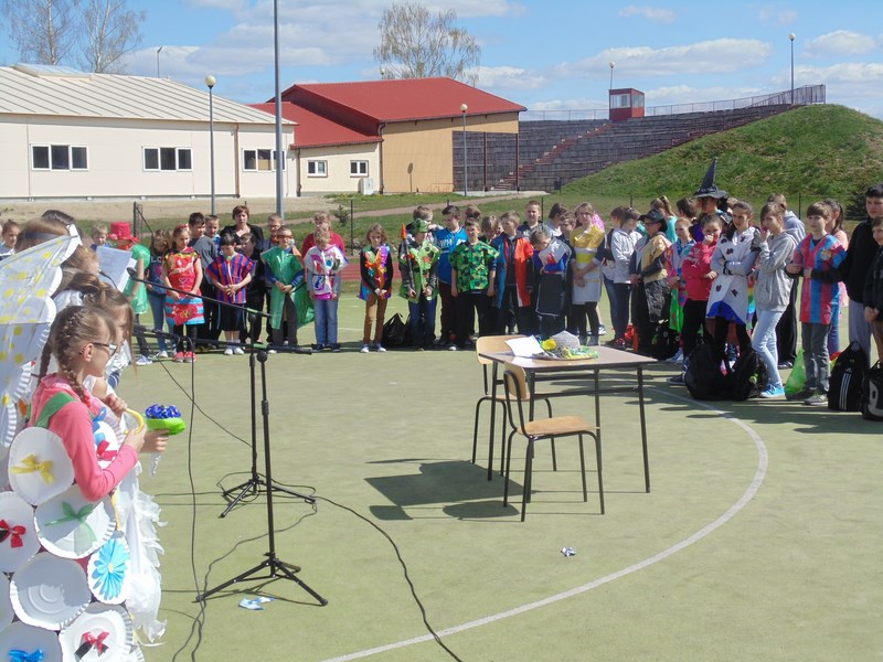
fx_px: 1352
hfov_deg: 36.2
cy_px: 331
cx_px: 442
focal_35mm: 53
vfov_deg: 27.5
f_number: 3.9
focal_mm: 9.5
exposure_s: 1/800
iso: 80
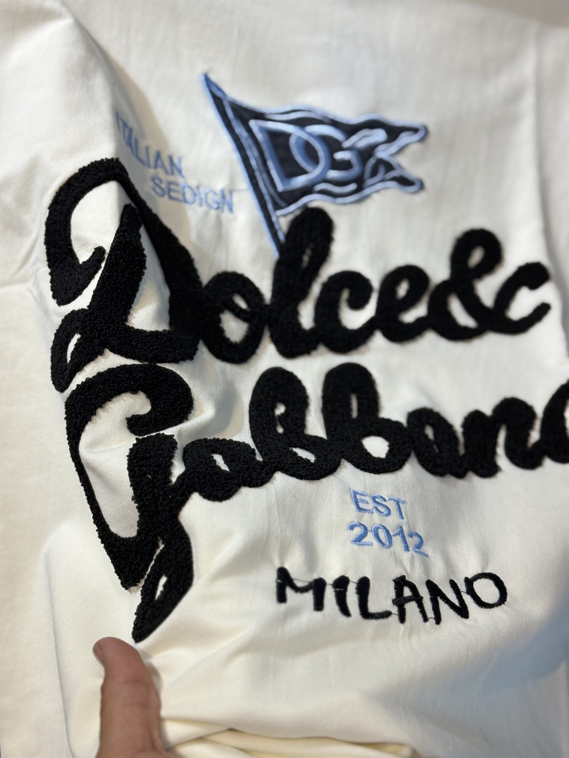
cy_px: 379
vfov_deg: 39.7
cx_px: 284
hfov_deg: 30.3
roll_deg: +19.9
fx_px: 1052
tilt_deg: -34.2
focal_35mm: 48
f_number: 1.78
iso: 64
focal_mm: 6.76
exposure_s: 1/289
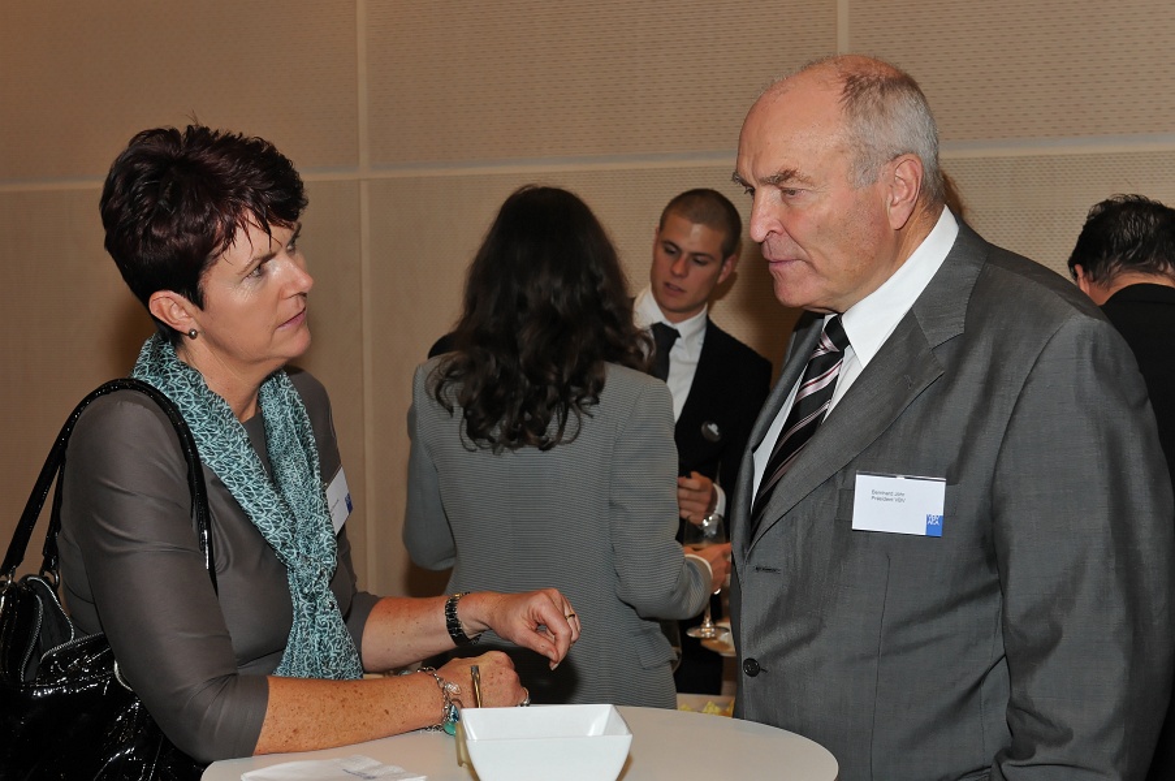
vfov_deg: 20.6
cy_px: 390
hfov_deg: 30.5
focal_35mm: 66
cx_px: 588
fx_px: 2152
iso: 400
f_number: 5.6
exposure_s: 1/60
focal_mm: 44
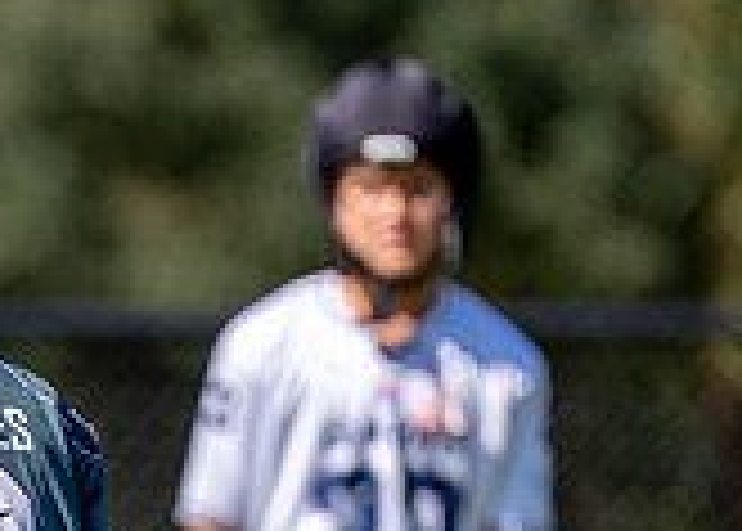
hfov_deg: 2.1
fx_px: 20323
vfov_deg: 1.5
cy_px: 684
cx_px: -279
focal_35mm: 964
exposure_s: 1/3200
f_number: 2.8
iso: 200
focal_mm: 200
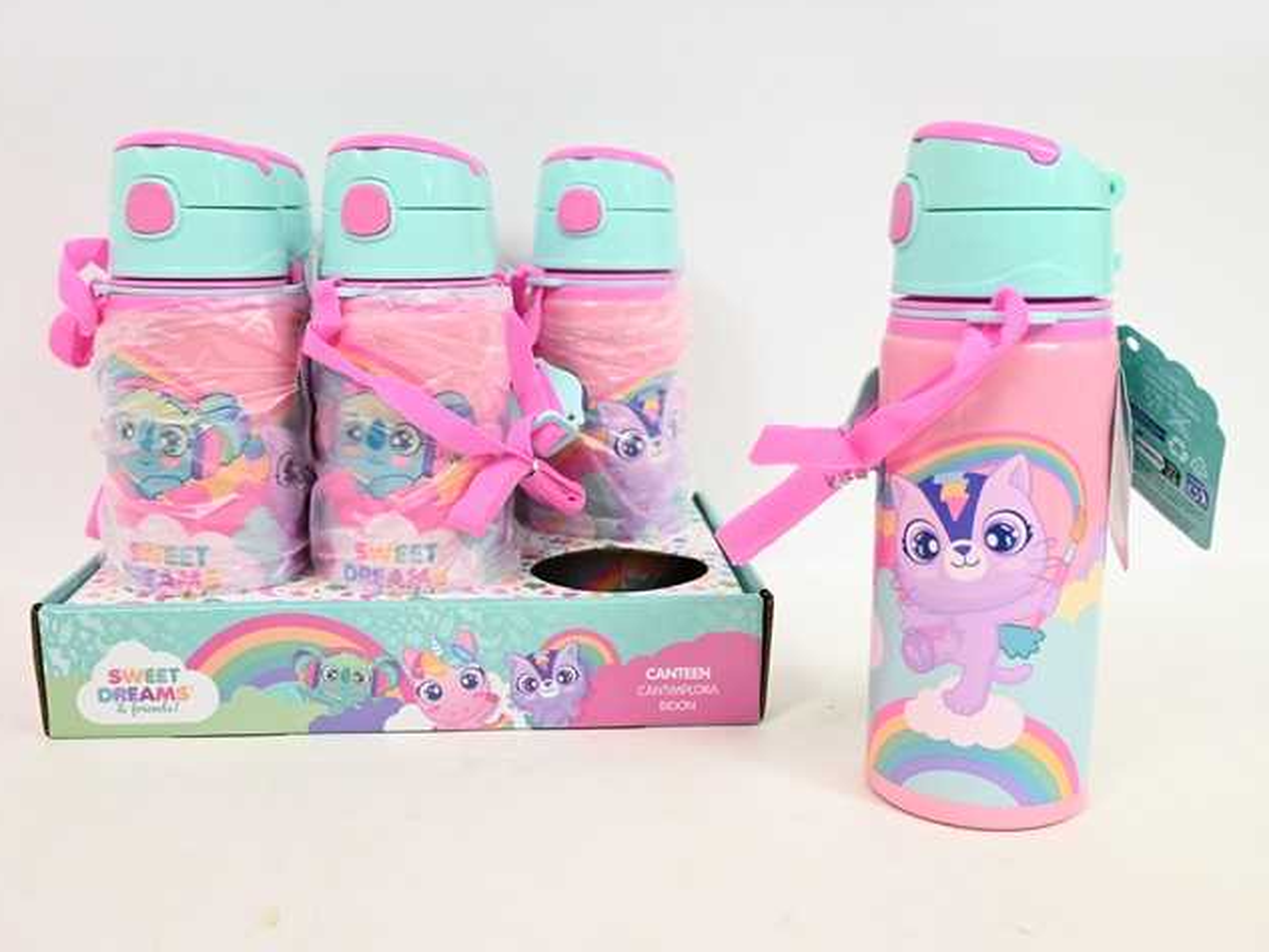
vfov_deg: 40.4
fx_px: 1293
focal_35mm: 35
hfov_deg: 52.2
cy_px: 473
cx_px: 581
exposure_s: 1/160
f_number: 4
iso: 400
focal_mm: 21.5
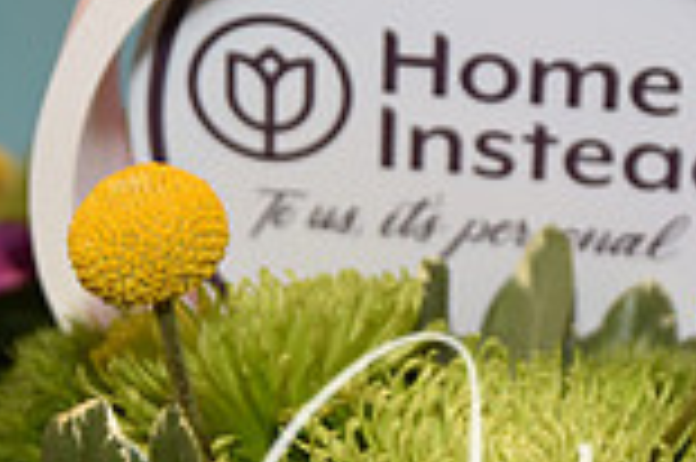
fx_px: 3766
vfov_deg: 7.0
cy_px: 473
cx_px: 427
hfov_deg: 10.6
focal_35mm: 195
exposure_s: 1/60
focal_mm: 52
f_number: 2.8
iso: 900
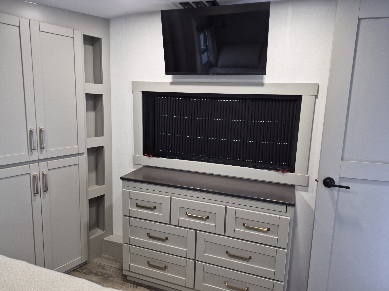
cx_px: 194
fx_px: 258
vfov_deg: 58.9
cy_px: 146
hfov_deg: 73.9
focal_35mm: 23
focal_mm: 5.4
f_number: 1.8
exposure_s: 1/61.3
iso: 160
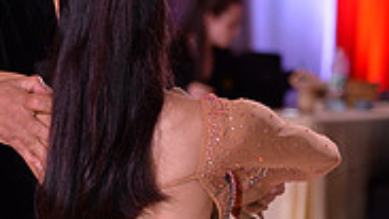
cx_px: 31
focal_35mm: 372
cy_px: 321
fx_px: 3838
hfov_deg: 5.8
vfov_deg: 3.3
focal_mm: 112
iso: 1600
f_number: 4.5
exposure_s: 1/250
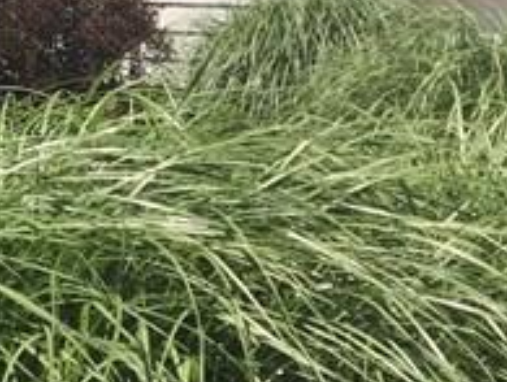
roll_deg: -4.0
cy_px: -242
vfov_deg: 9.4
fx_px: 2230
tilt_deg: +7.3
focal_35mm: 152
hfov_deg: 11.3
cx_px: -603
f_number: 2.2
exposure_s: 1/2198
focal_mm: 4.15
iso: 32
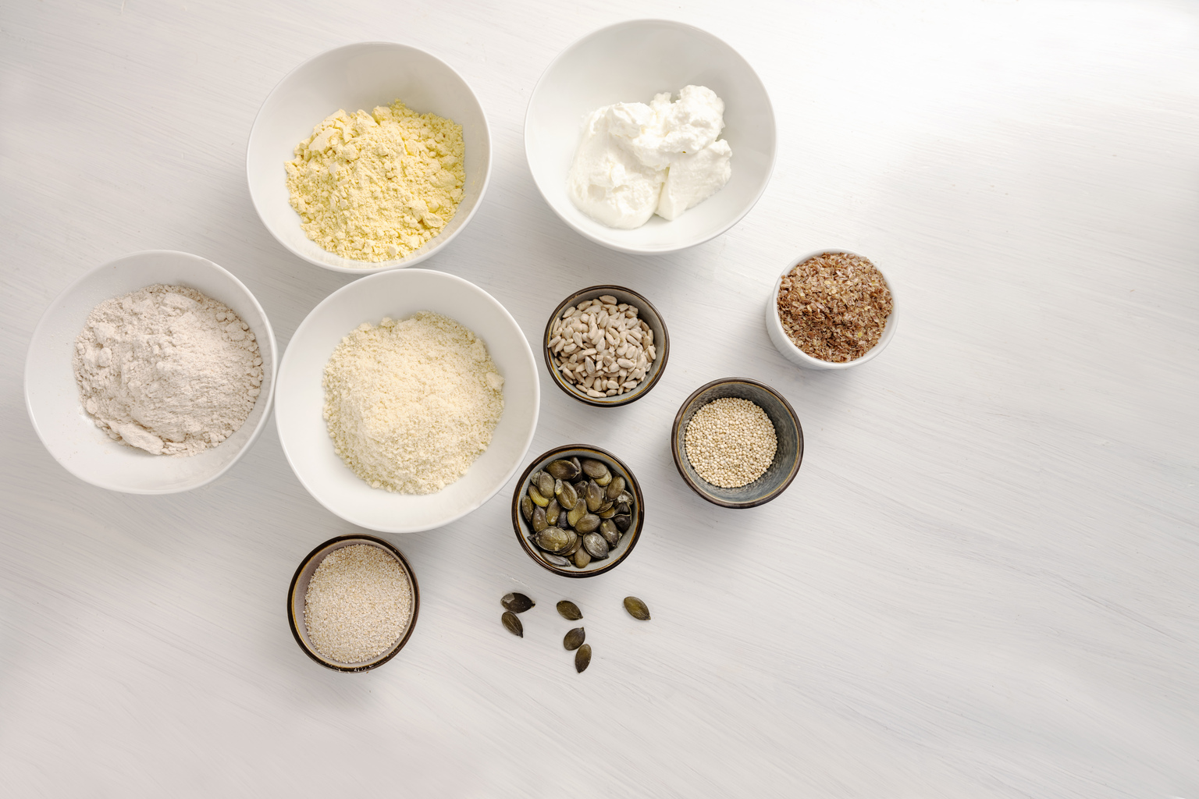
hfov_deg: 71.5
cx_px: 600
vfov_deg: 51.3
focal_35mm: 25
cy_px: 400
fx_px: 833
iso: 64
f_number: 8
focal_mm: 25
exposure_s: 1/200
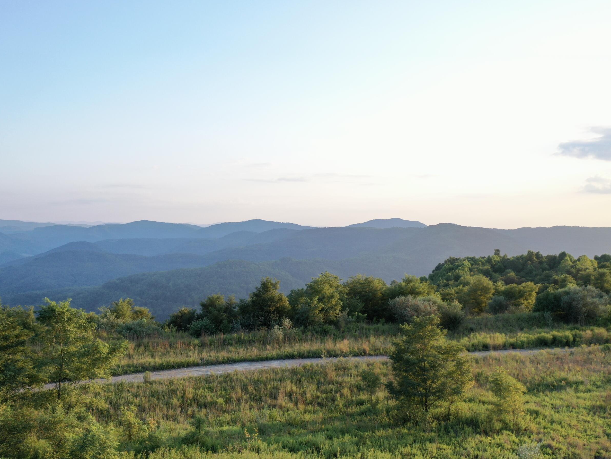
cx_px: 266
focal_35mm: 34
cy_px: 244
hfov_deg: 53.8
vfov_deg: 41.8
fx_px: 600
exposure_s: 1/120
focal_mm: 10.26
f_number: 2.8
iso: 100
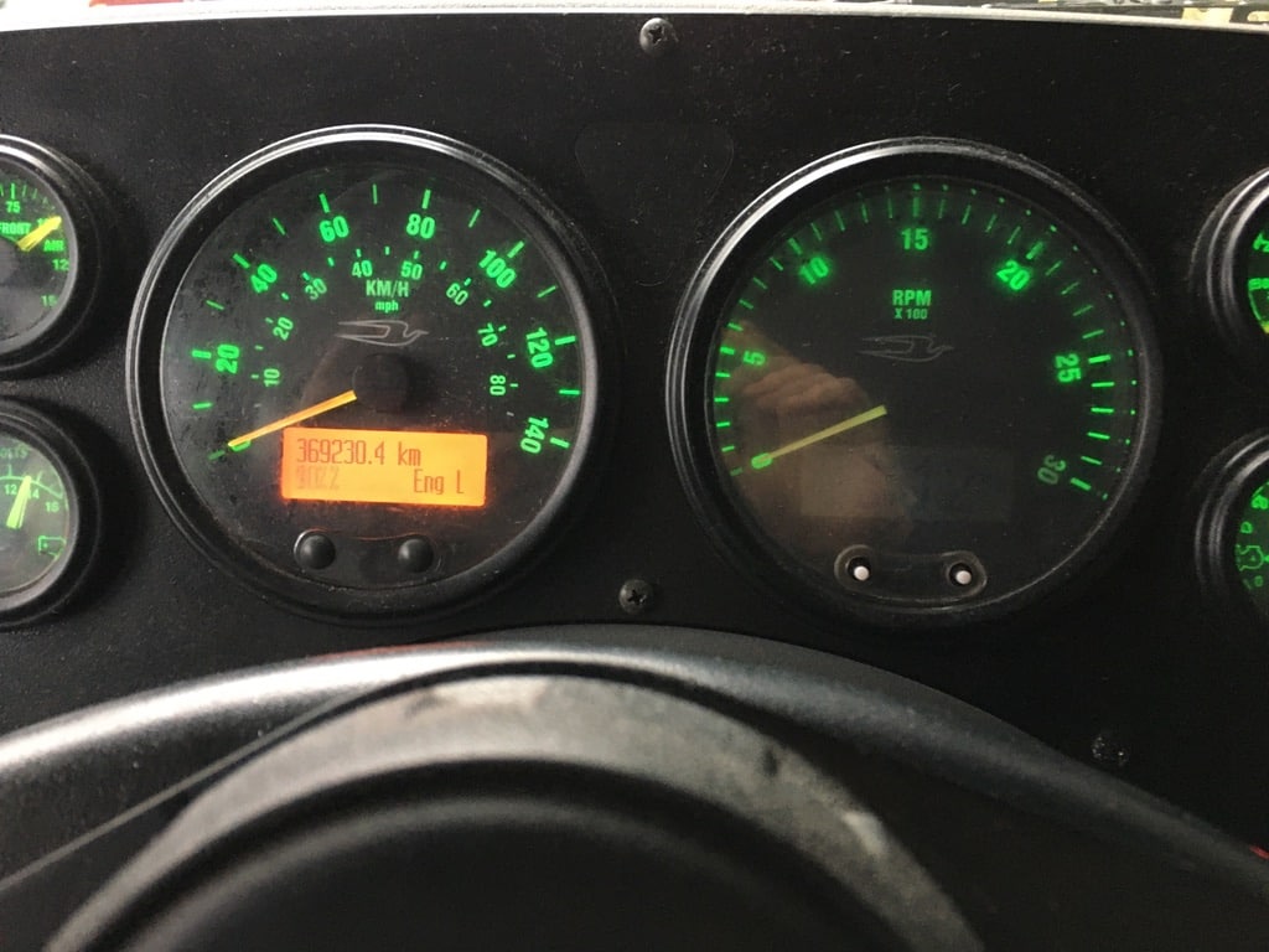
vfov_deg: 48.2
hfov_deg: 61.7
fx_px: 1063
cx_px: 634
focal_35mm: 29
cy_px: 476
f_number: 2.2
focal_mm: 4.15
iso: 200
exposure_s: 1/30
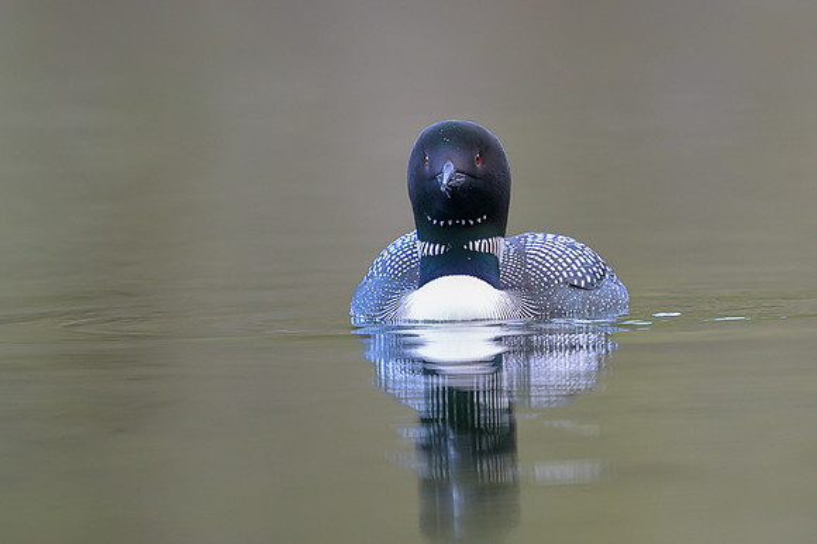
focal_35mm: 947
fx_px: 21470
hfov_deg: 2.2
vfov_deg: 1.5
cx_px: 466
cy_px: 160
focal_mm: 560
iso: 1600
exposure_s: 1/250
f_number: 4
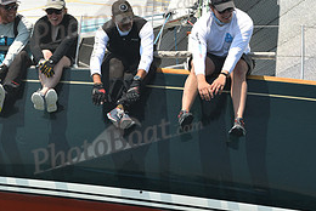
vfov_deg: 8.8
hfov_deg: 12.9
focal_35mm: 156
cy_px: 96
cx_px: -30
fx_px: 1371
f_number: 5.6
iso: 320
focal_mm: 70
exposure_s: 1/640
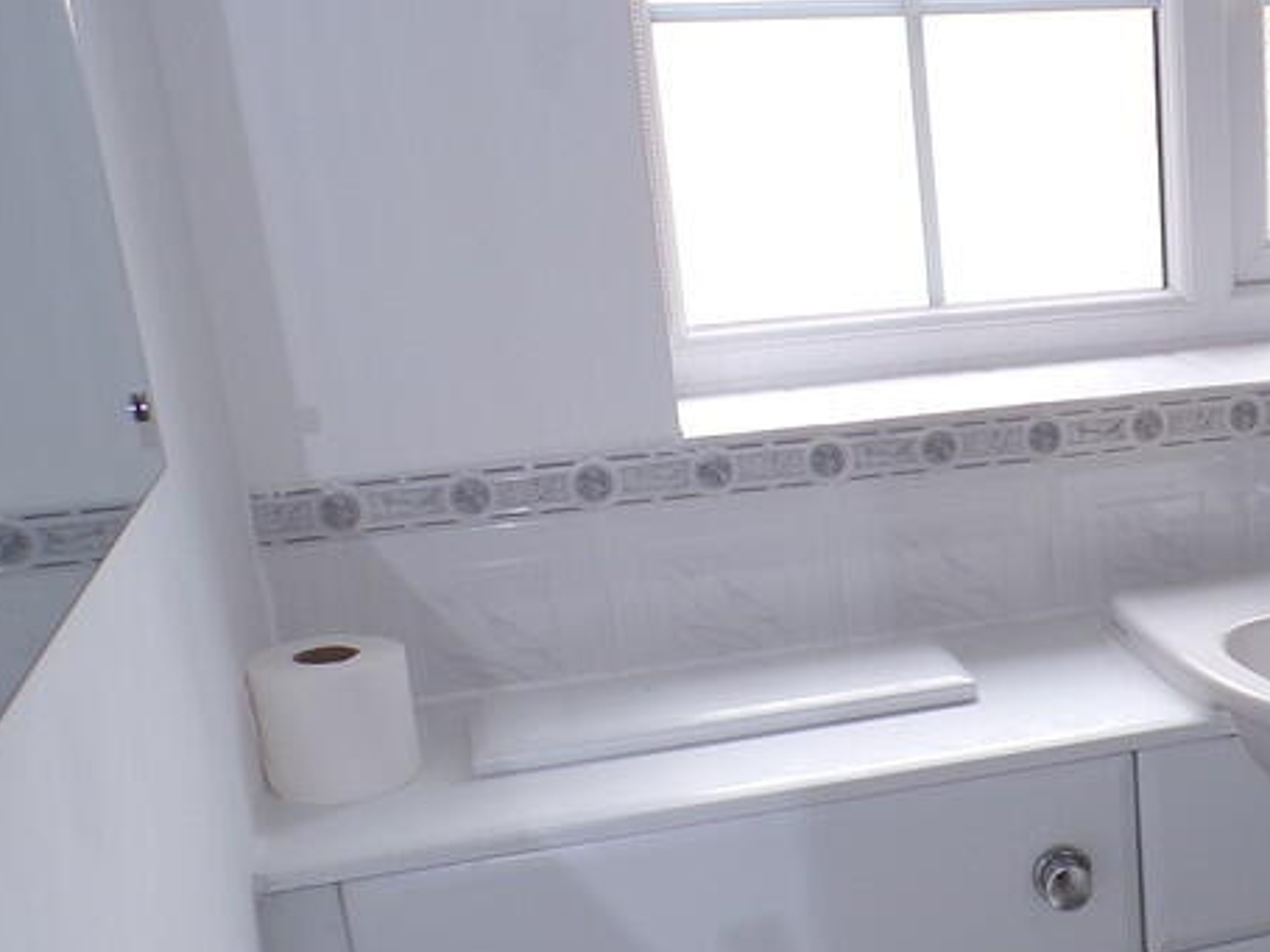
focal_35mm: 54
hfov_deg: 32.4
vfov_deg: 26.7
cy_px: 692
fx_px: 1981
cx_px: 1298
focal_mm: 4.3
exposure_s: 1/45
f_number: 4.4
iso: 100
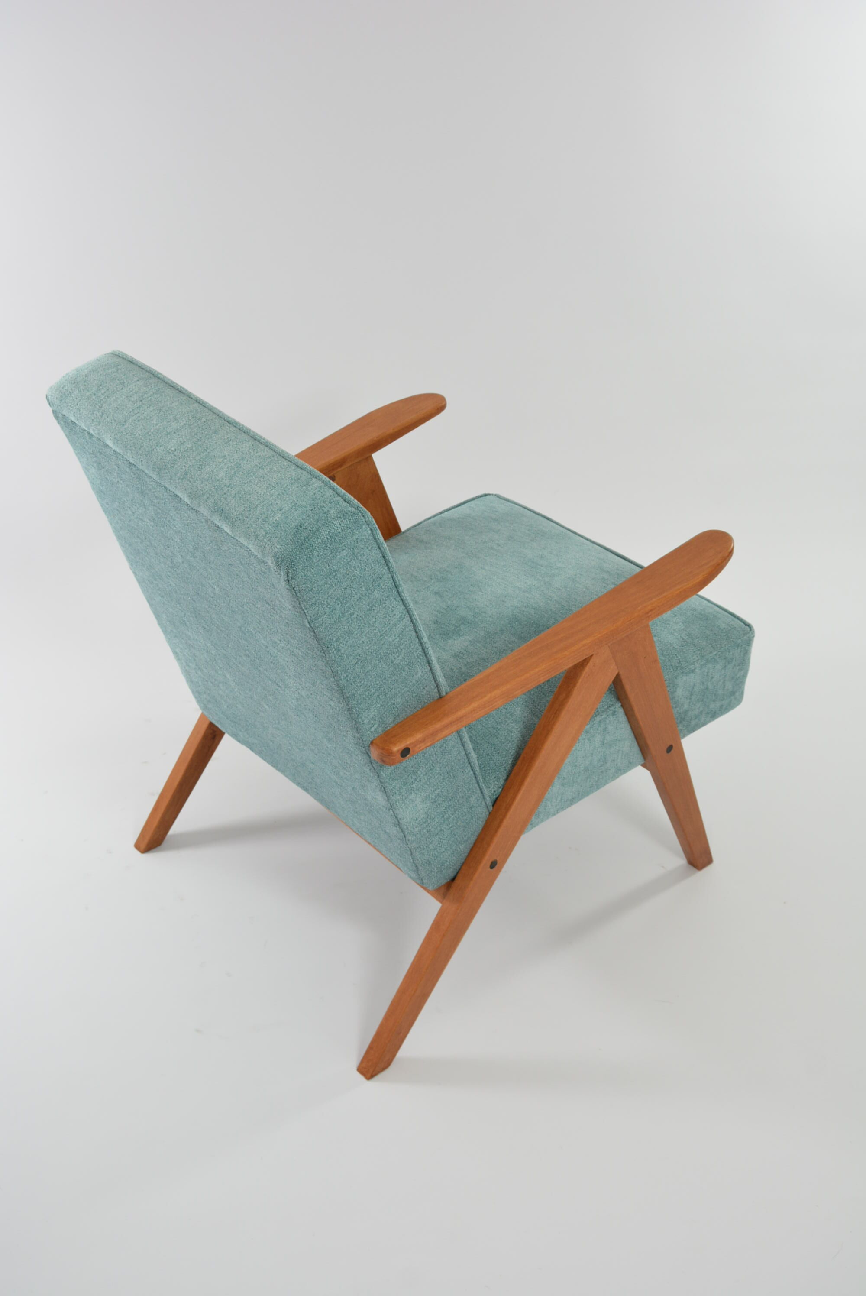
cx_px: 433
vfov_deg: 51.2
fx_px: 1351
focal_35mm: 38
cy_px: 648
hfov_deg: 35.6
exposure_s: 1/60
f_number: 7.1
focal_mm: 25
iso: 400
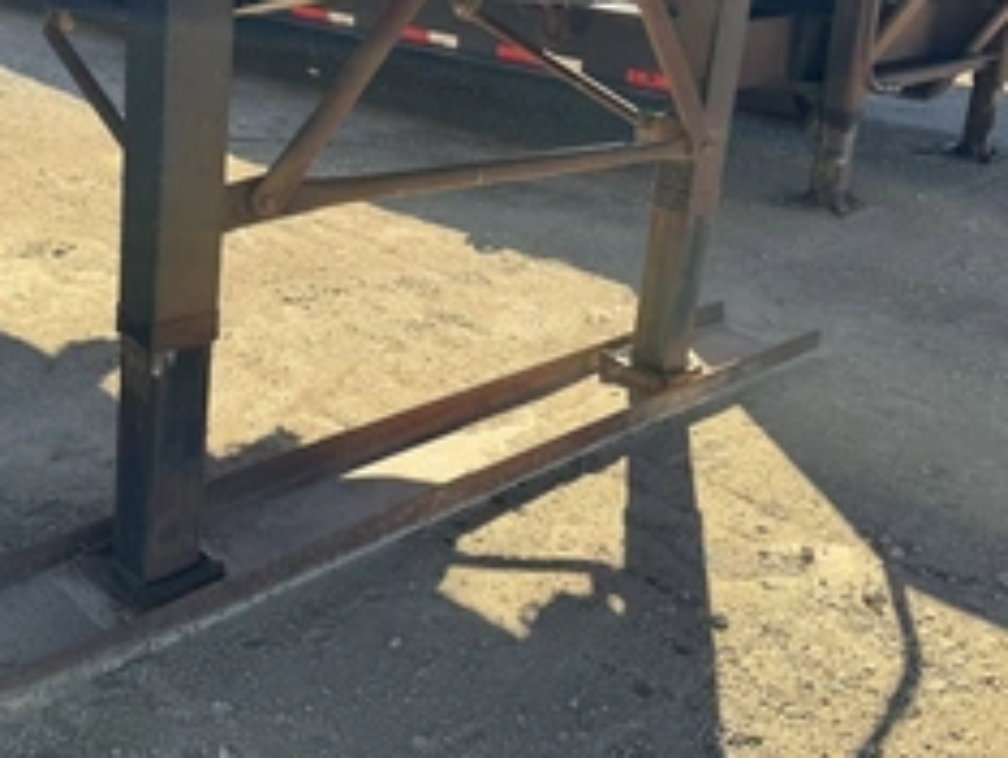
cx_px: 457
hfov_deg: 45.7
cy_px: 258
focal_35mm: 41
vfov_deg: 34.9
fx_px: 1195
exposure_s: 1/1410
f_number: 1.78
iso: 80
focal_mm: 6.76
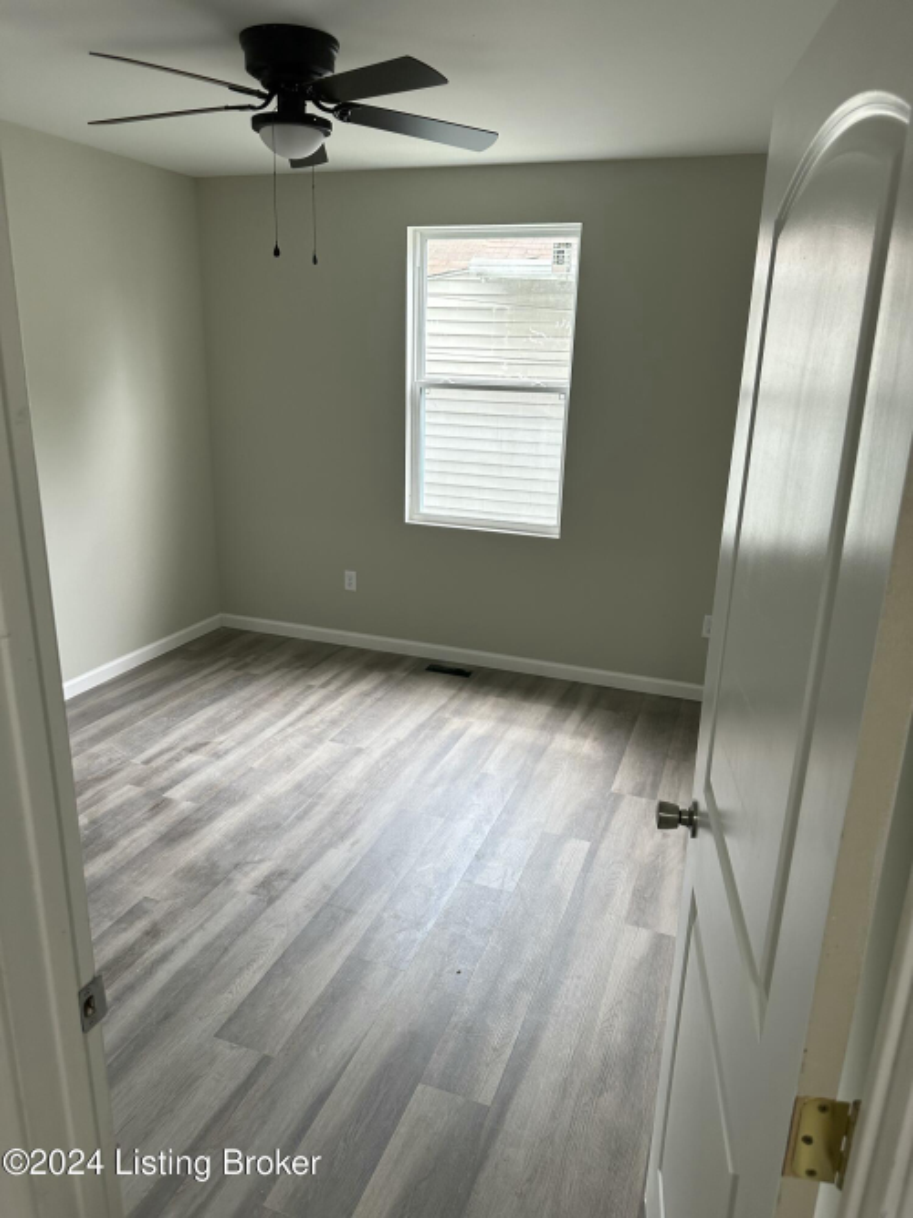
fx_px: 844
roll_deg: -1.2
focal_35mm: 24
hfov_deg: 56.8
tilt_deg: -17.2
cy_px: 609
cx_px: 456
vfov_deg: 71.6
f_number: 1.78
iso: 160
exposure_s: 1/121
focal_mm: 6.86
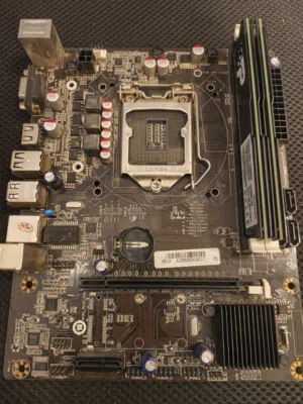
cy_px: 202
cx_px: 152
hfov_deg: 58.9
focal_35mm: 23
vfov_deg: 73.9
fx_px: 268
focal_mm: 5.56
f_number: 1.8
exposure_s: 1/40
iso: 714
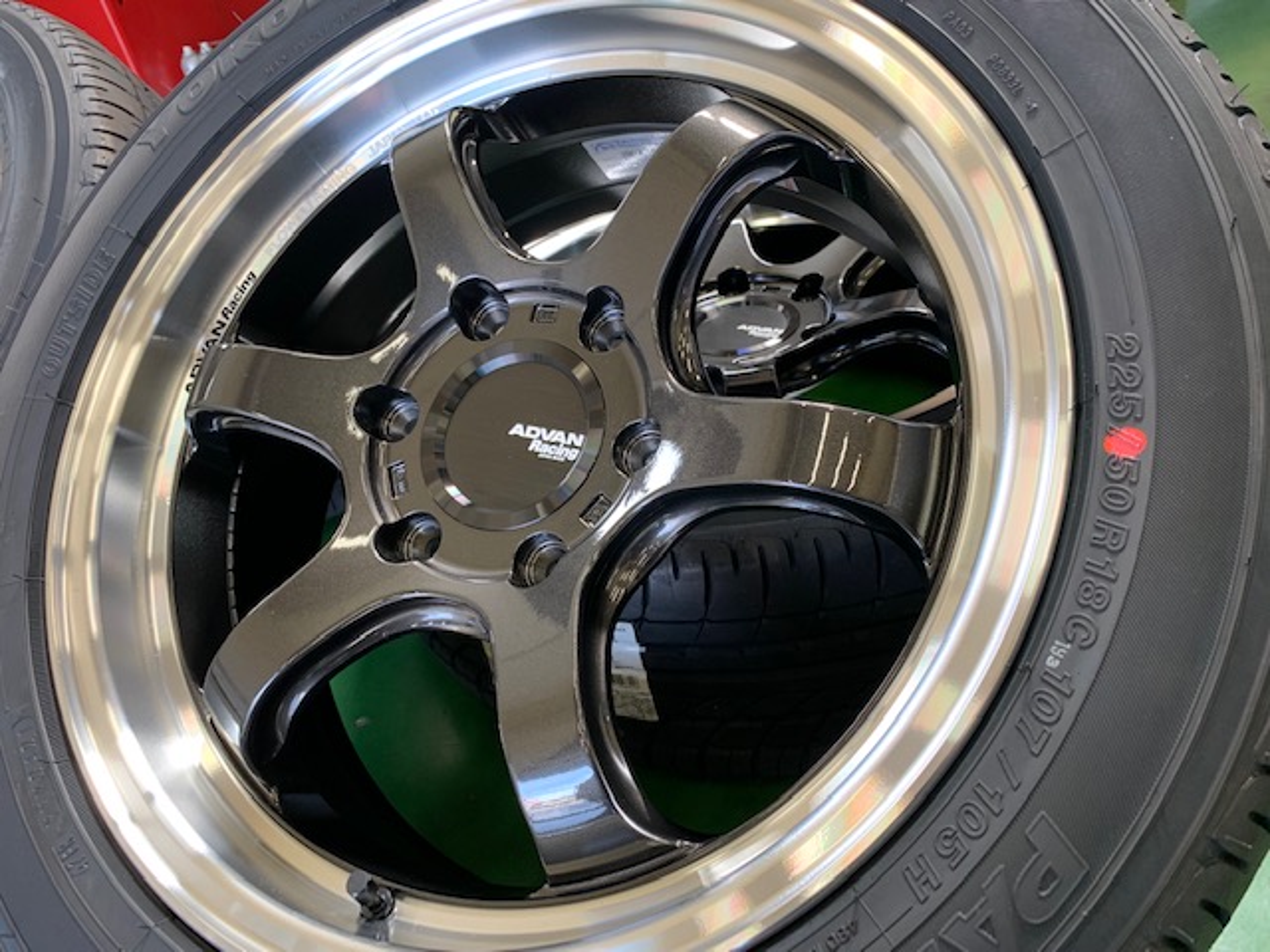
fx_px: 954
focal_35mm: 26
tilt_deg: -36.7
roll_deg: +13.0
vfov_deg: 53.1
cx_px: 635
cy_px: 476
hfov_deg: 67.3
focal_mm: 4.25
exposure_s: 1/60
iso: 100
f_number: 1.8
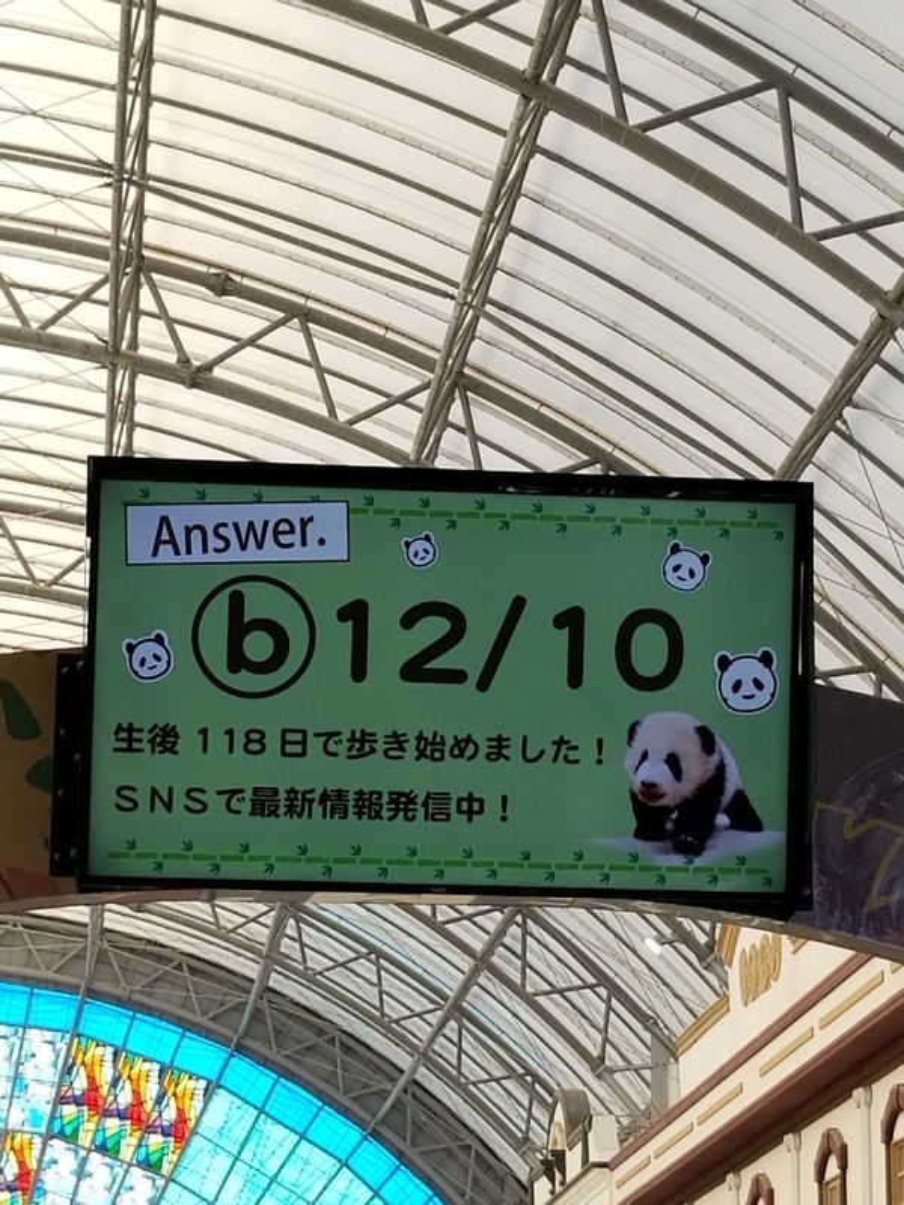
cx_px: 452
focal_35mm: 26
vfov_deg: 67.3
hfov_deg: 53.1
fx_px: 905
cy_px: 602
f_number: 1.7
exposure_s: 1/241
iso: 50
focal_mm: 4.25
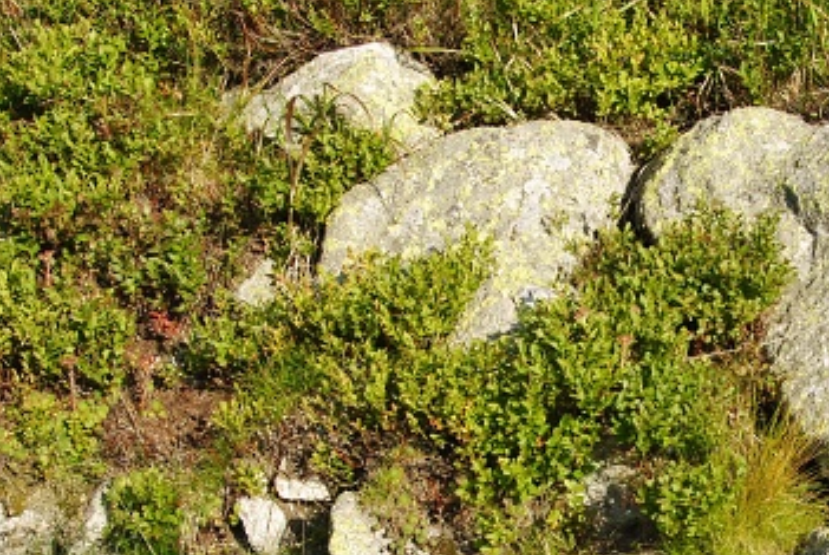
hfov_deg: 24.4
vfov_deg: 16.5
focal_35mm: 82
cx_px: 635
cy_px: 477
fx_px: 1891
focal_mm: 24
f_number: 8
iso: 100
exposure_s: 1/80
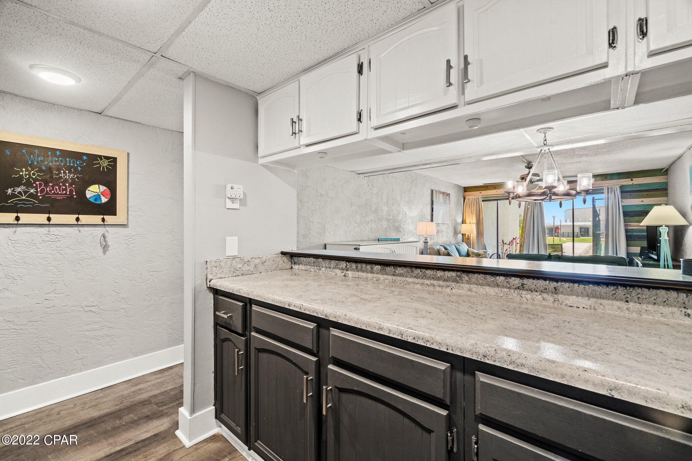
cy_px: 230
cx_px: 346
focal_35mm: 15
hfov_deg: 100.4
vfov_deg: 77.3
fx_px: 288
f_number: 8
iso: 400
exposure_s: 1.3
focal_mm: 10
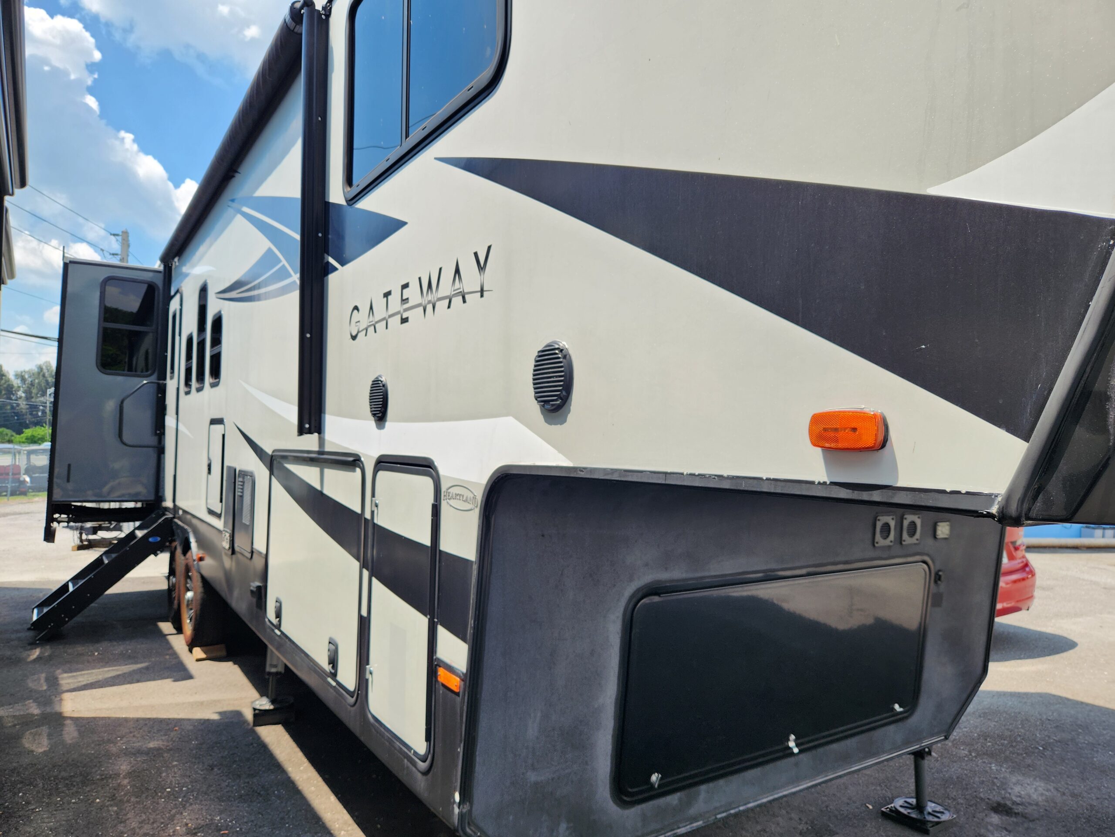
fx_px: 741
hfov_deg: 73.9
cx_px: 558
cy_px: 418
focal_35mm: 23
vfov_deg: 58.9
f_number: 1.8
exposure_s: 1/932
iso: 20
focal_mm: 5.4
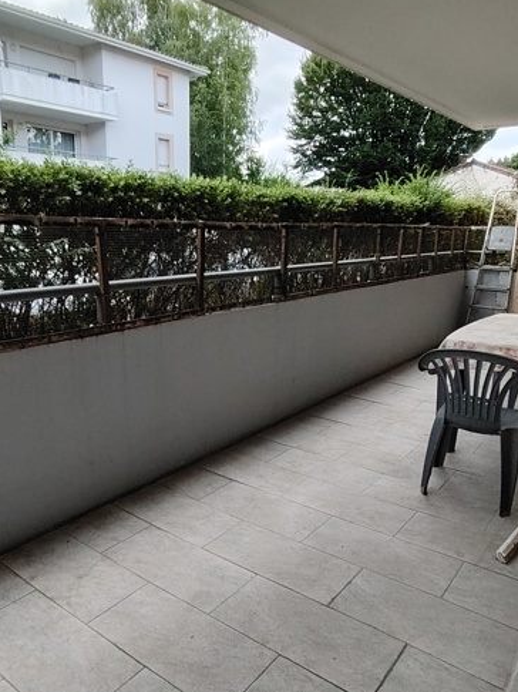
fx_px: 559
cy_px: 389
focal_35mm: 28
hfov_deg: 49.6
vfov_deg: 63.3
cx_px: 226
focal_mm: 1.42
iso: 100
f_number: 2.2
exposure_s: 1/544
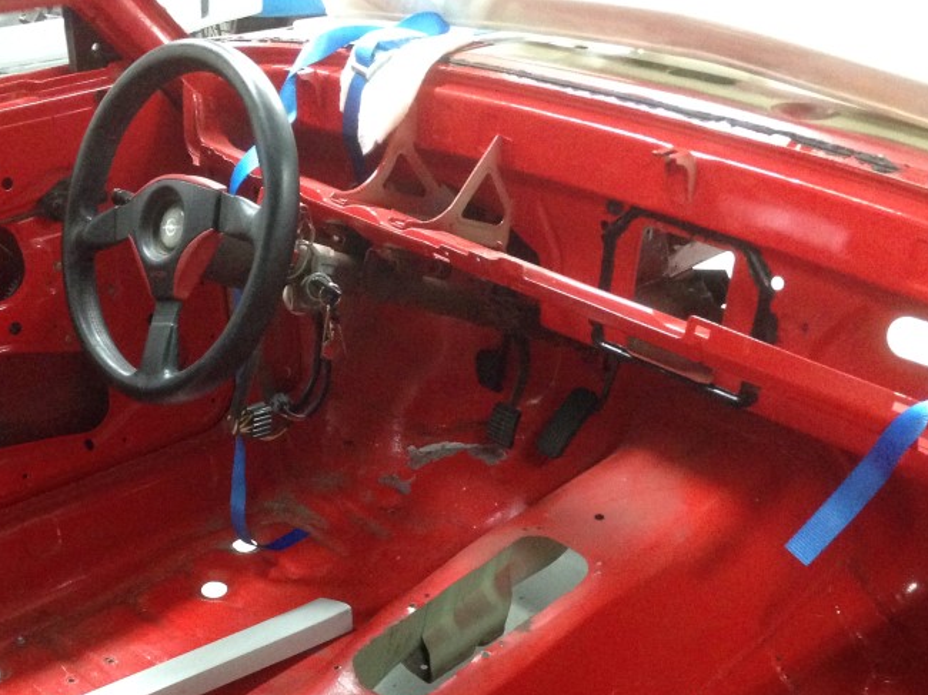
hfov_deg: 36.7
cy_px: 547
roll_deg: +0.9
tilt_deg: -33.7
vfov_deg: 27.5
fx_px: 1394
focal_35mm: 52
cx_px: 365
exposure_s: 1/15
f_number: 2.4
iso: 500
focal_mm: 4.12
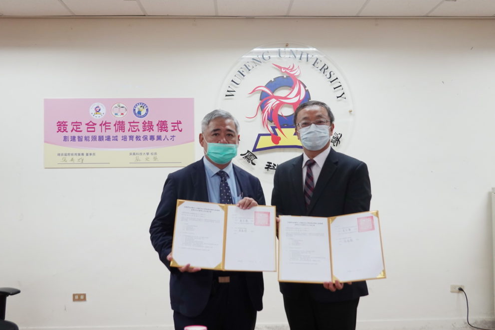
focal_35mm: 33
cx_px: 252
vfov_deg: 40.0
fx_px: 454
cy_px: 168
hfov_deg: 57.2
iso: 320
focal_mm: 11.76
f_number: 3.5
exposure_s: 1/40
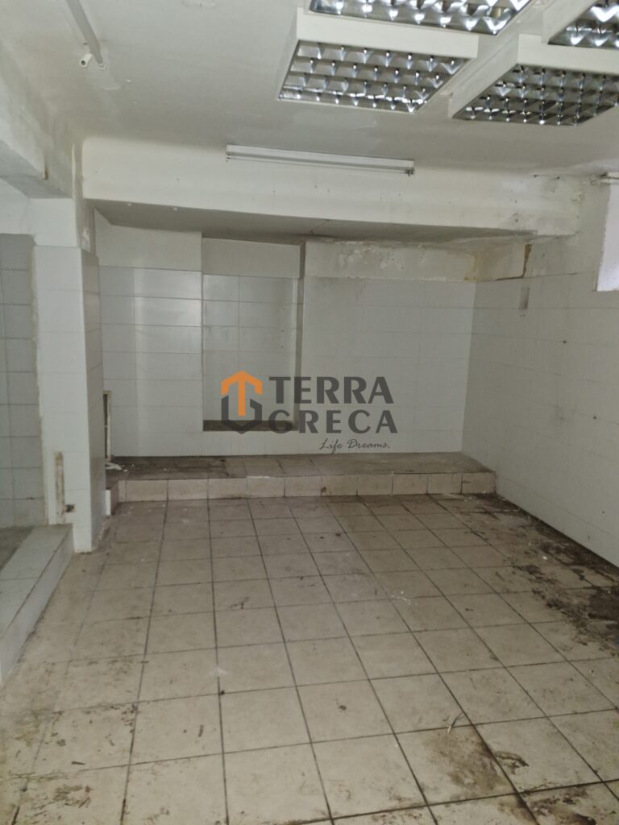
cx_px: 310
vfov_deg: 73.9
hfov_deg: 58.9
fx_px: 548
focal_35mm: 23
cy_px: 412
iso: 25
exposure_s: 1/10
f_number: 1.8
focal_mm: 5.54
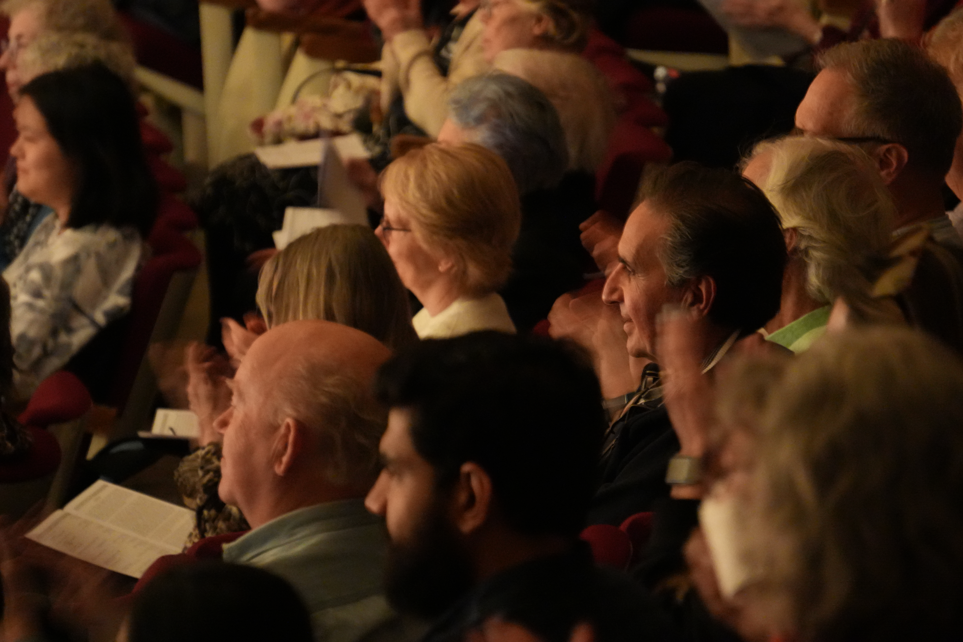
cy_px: 321
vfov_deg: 4.4
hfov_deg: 6.5
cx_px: 482
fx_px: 8426
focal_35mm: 315
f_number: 6.3
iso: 6400
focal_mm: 210
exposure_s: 1/10
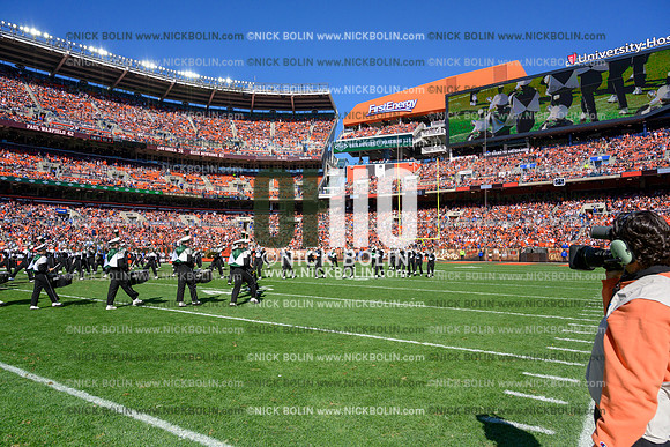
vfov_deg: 53.2
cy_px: 224
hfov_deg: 73.7
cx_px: 335
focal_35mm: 24
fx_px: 447
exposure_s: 1/3200
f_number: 8
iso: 1000
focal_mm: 24
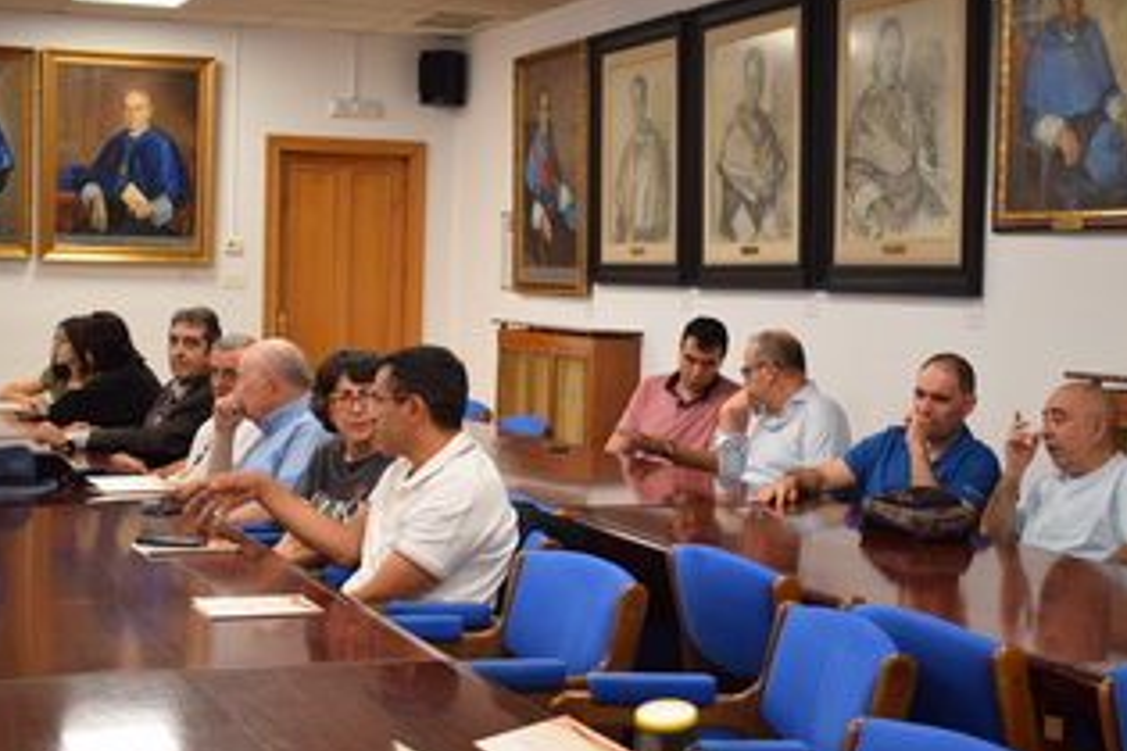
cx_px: 558
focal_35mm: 61
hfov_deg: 32.9
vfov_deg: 22.3
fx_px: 1909
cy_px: 395
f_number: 4.5
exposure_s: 1/40
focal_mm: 32
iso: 400
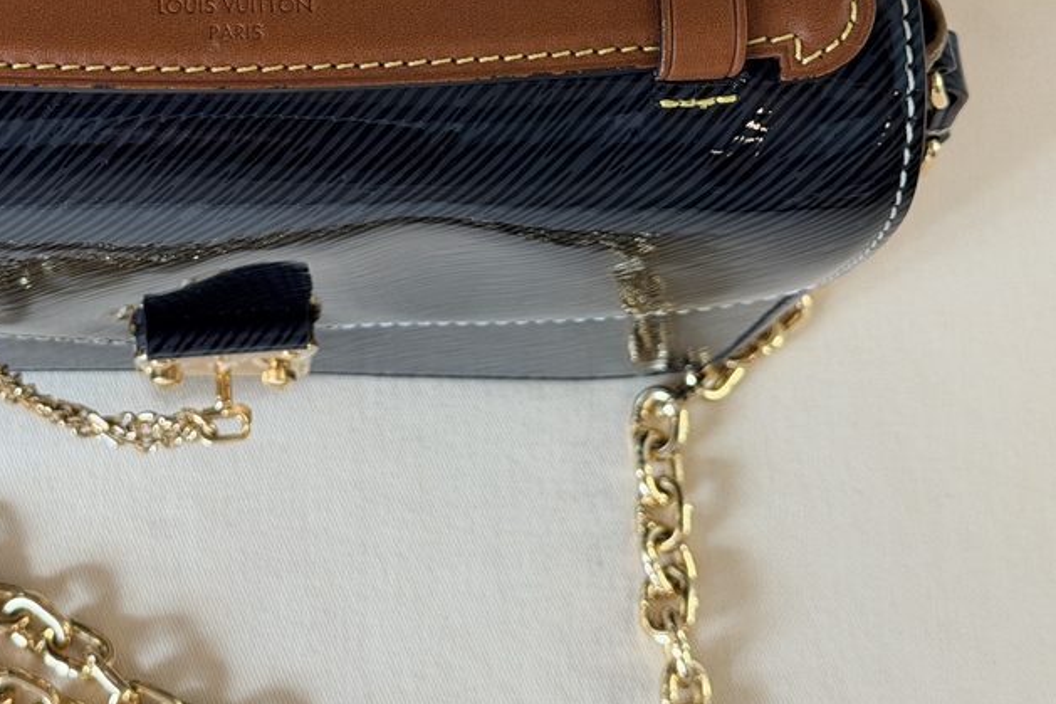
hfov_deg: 25.0
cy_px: 106
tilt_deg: -69.4
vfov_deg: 16.9
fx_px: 2346
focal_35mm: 80
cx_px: 243
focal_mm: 6.76
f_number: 1.78
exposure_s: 1/121
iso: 50
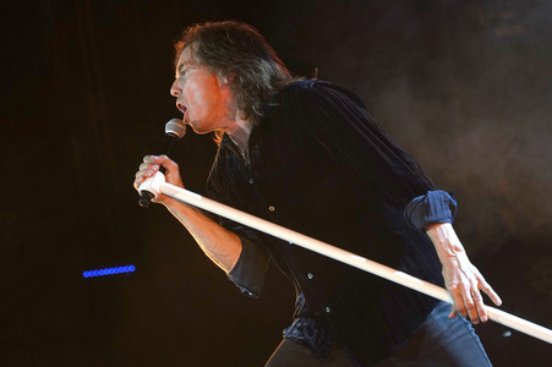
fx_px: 2237
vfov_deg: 9.4
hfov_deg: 14.1
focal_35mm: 146
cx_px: 276
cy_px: 184
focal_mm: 146
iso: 1600
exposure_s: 1/320
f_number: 5.6
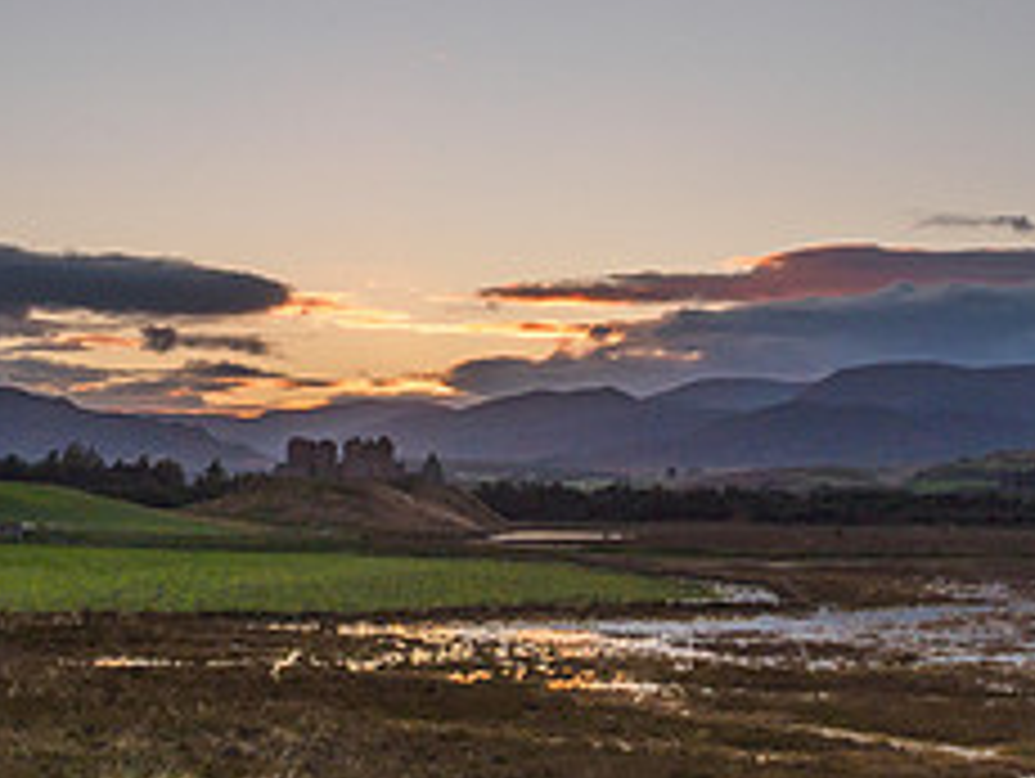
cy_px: -175
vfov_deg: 18.8
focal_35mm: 74
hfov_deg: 26.2
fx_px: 2215
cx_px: 385
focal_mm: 12
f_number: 7.1
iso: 200
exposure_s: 1/60
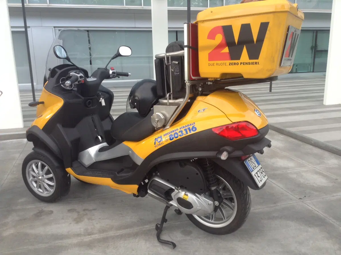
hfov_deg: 55.4
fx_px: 325
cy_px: 128
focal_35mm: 33
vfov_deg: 42.9
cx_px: 170
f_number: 2.4
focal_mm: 3.3
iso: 40
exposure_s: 1/120
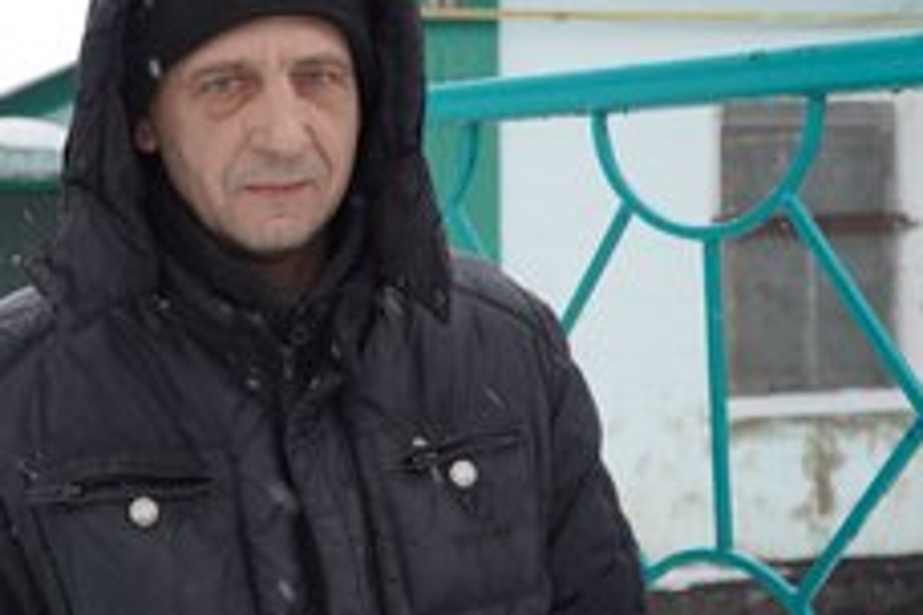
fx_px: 1487
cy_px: 245
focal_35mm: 58
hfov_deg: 34.3
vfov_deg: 23.3
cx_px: 348
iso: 100
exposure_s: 1/200
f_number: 4
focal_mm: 22
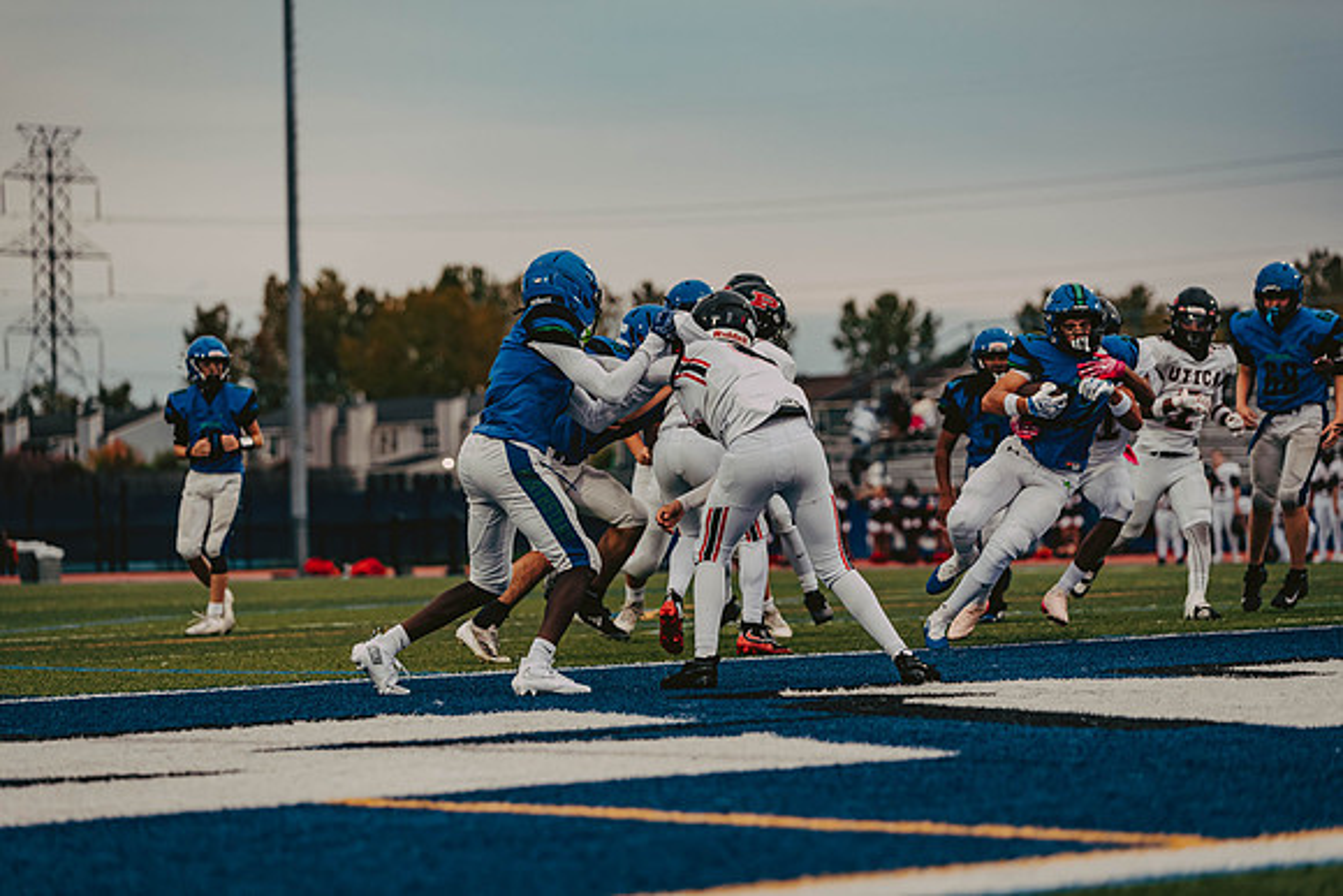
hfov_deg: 15.8
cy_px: 448
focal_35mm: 130
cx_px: 672
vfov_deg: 10.6
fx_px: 4851
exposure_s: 1/1000
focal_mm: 130
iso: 800
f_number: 3.2
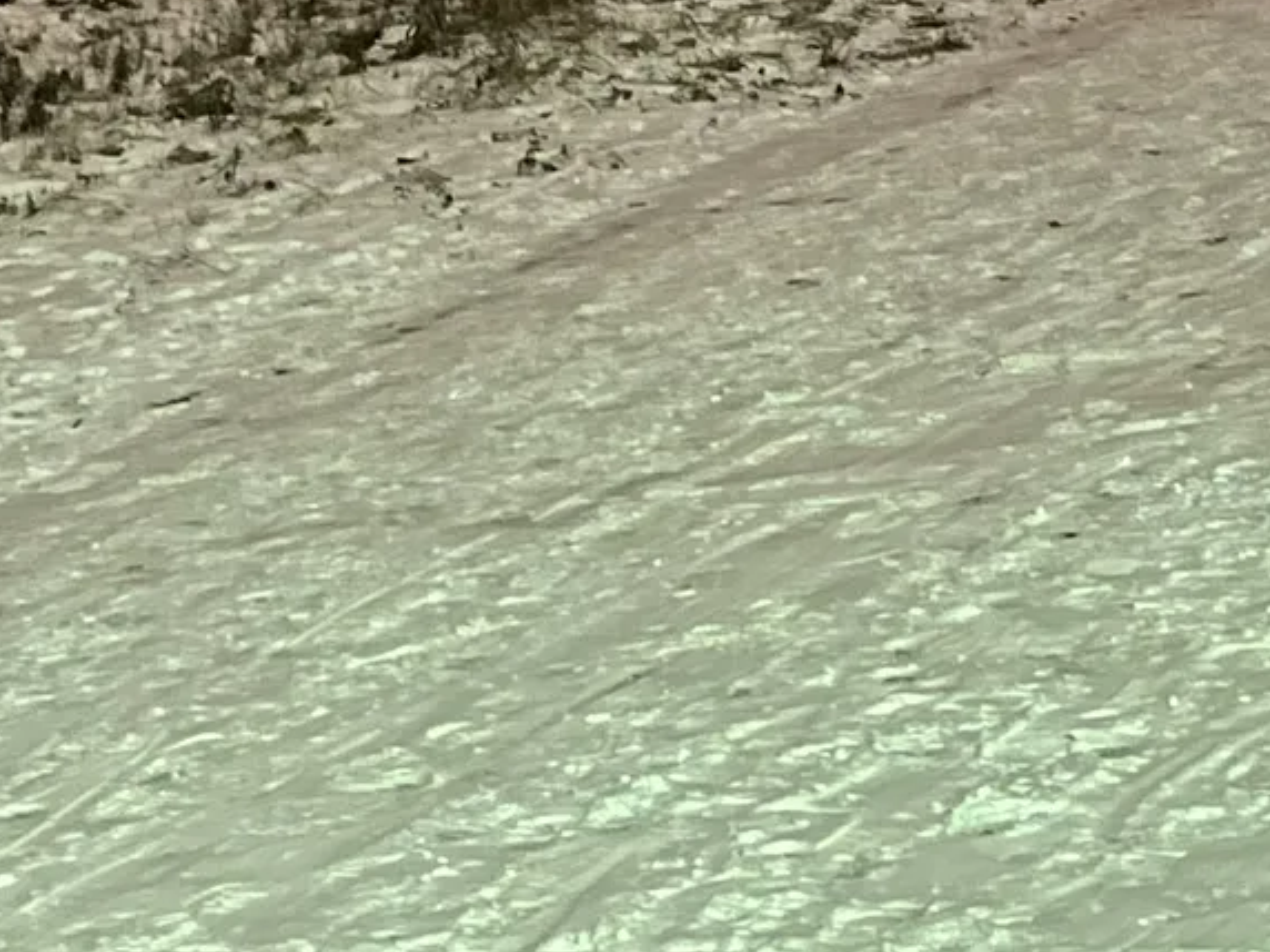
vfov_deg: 12.0
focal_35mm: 109
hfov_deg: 18.0
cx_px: 411
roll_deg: +2.0
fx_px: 3999
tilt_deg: +8.9
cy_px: -992
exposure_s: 1/8
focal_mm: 4.2
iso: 500
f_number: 1.6
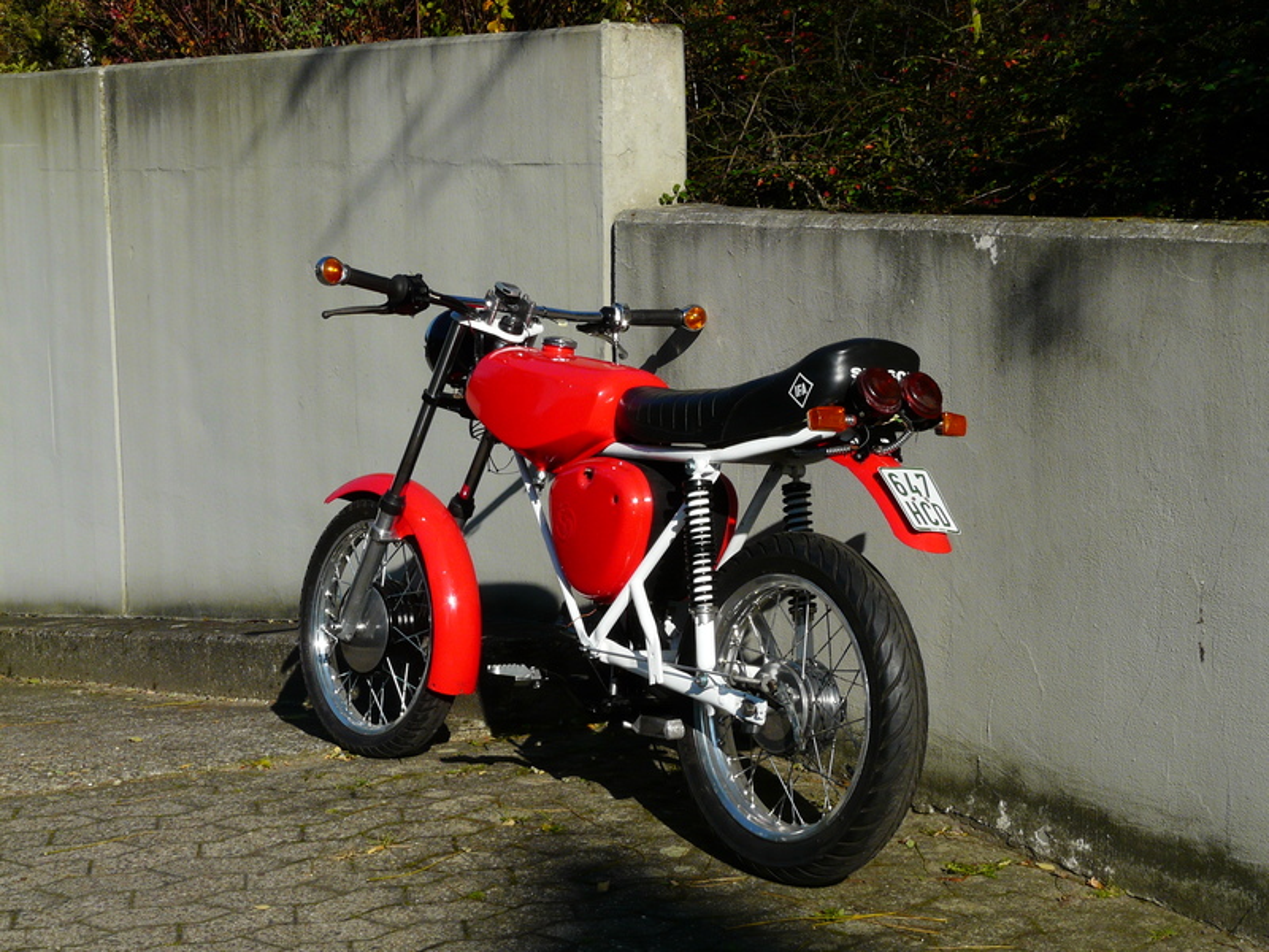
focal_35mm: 73
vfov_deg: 20.2
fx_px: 2676
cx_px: 634
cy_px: 476
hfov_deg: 26.7
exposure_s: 1/320
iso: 100
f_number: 8
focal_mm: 12
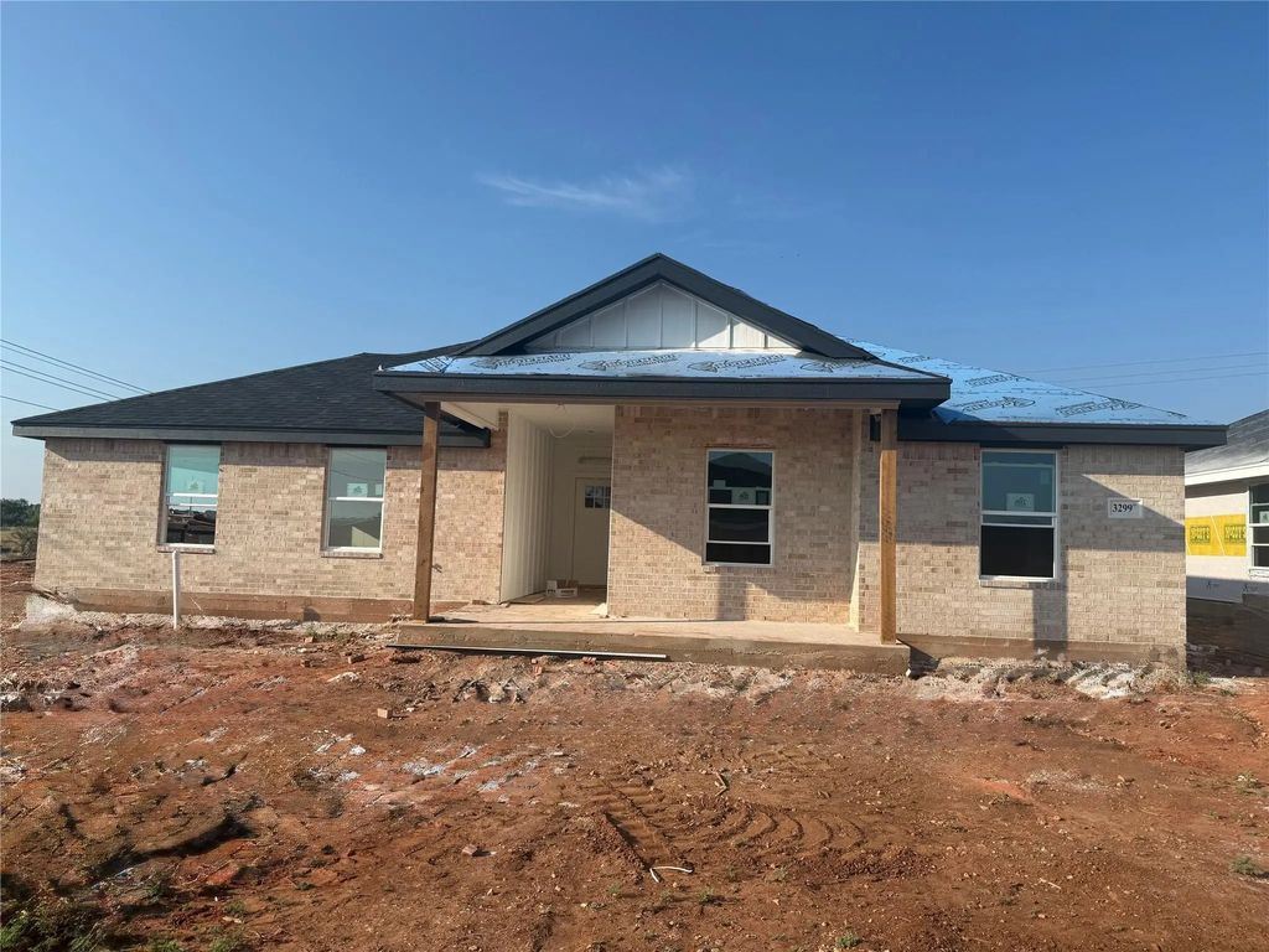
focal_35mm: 24
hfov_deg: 71.6
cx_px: 634
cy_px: 476
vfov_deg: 56.8
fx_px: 880
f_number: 1.78
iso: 80
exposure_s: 1/4975
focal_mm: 6.76
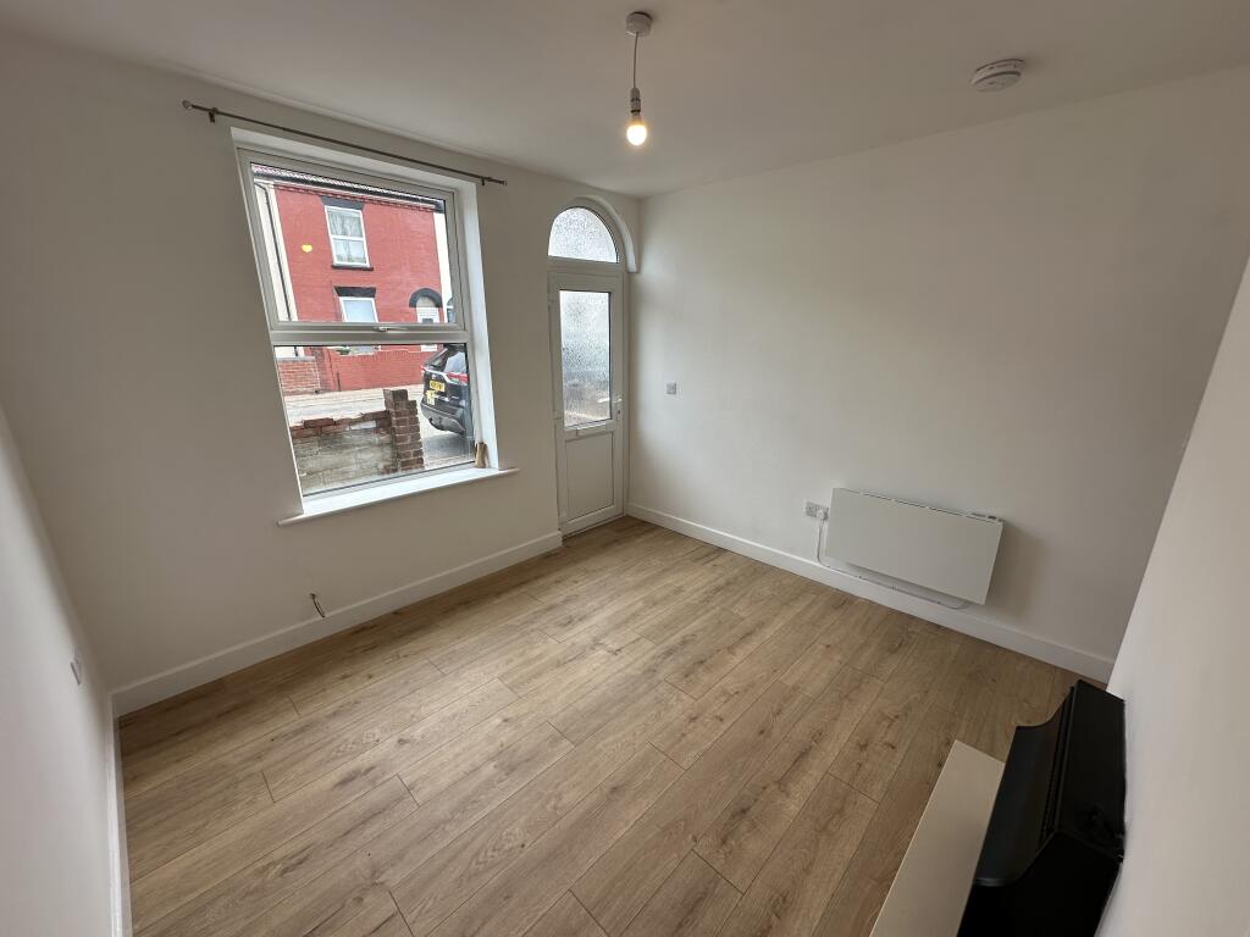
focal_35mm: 14
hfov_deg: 102.1
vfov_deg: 85.7
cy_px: 468
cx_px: 625
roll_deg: +0.7
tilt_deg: -17.1
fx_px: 506
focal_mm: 2.22
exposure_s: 1/179
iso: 40
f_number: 2.2
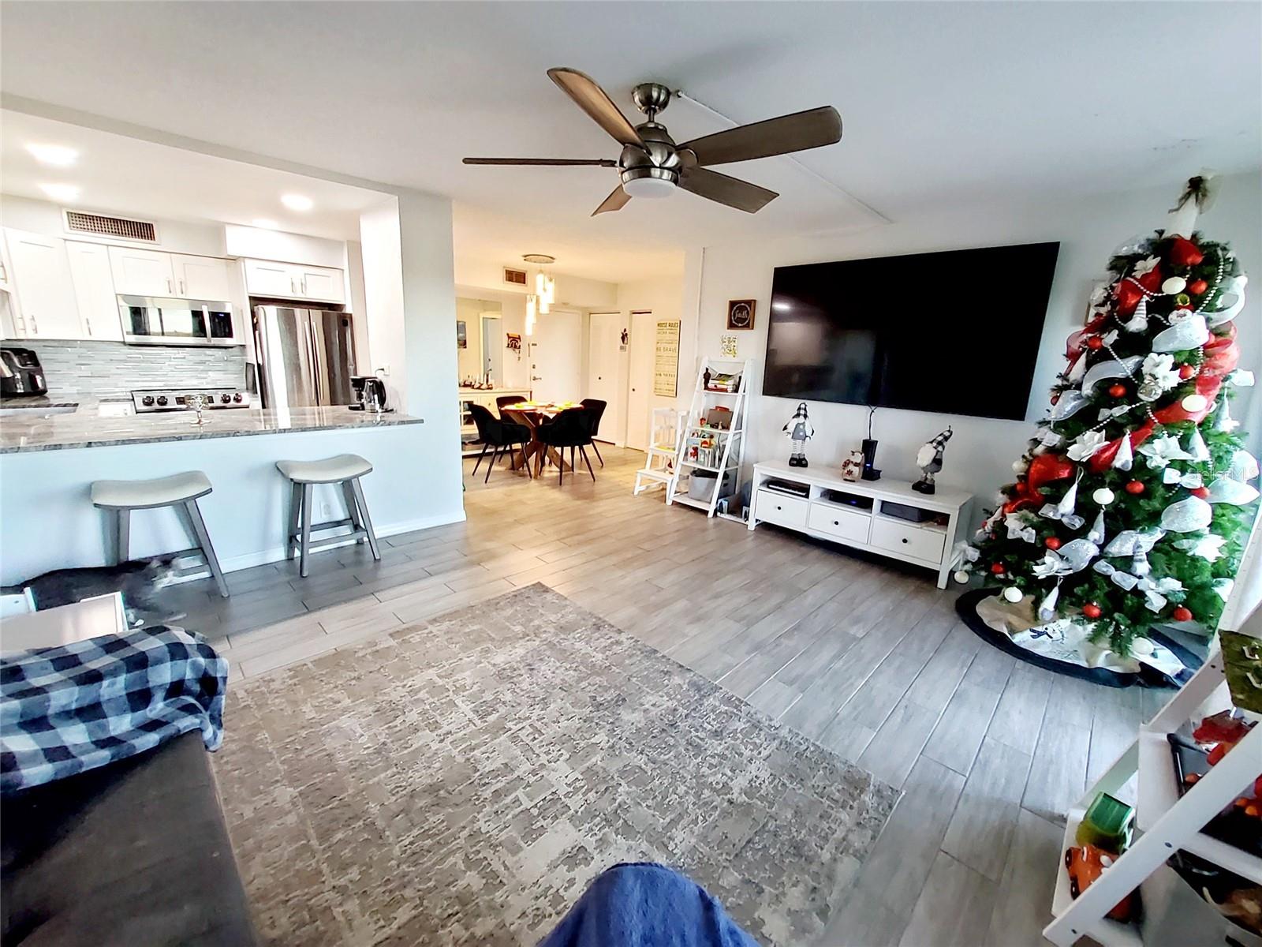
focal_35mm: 13
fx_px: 474
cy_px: 474
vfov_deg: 89.9
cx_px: 631
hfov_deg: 106.2
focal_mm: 1.13
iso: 320
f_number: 2.2
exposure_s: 1/33
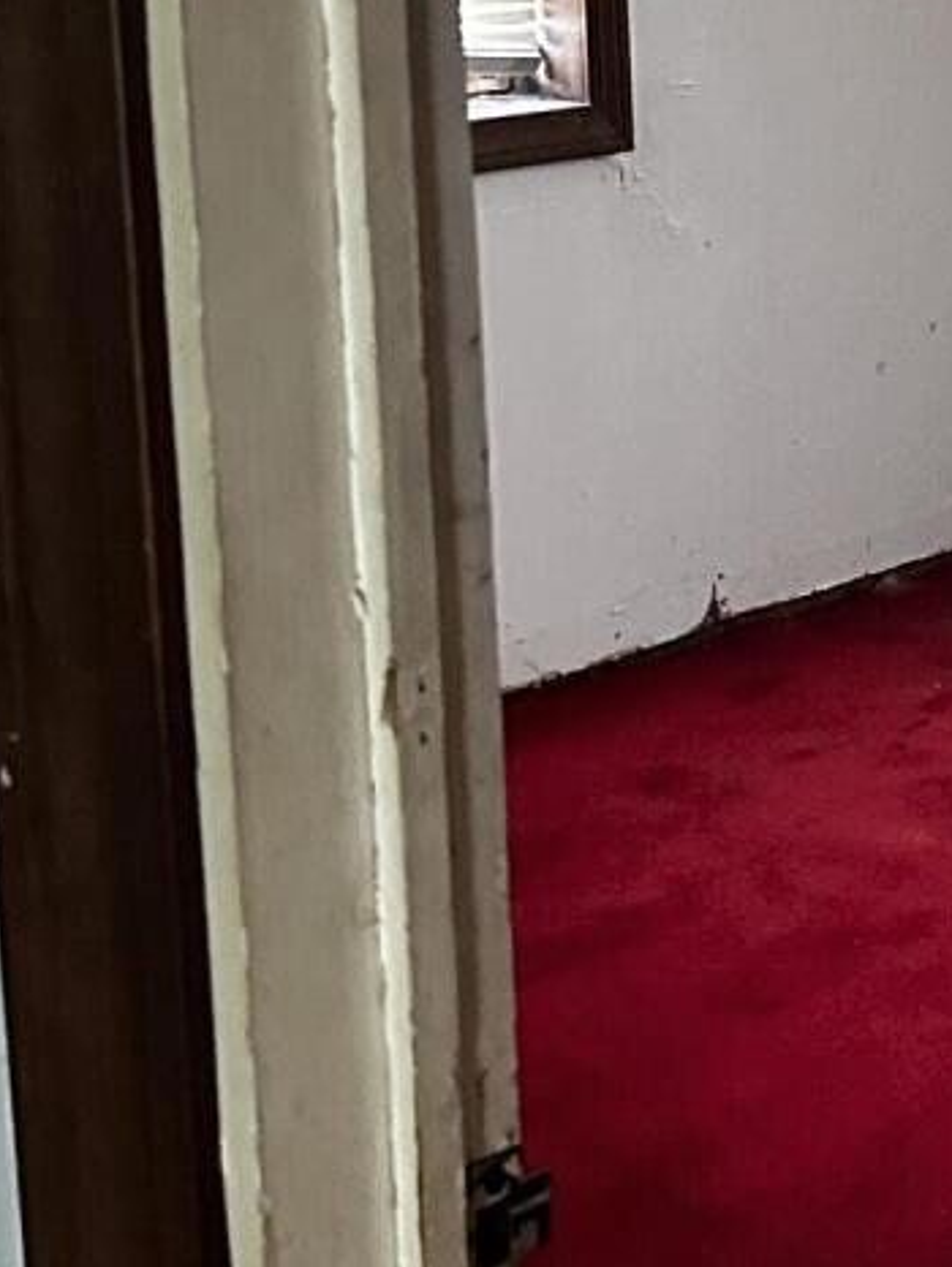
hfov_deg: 12.9
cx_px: 1763
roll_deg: -1.8
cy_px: 427
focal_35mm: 103
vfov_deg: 19.0
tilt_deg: -13.6
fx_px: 3773
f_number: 1.78
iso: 500
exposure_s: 1/60
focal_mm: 6.86
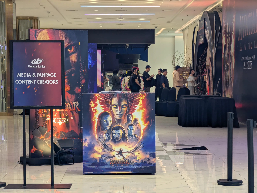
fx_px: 788
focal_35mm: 106
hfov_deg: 18.5
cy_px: 96
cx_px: 128
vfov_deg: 14.0
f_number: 3.5
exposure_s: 1/50
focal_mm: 19
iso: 192
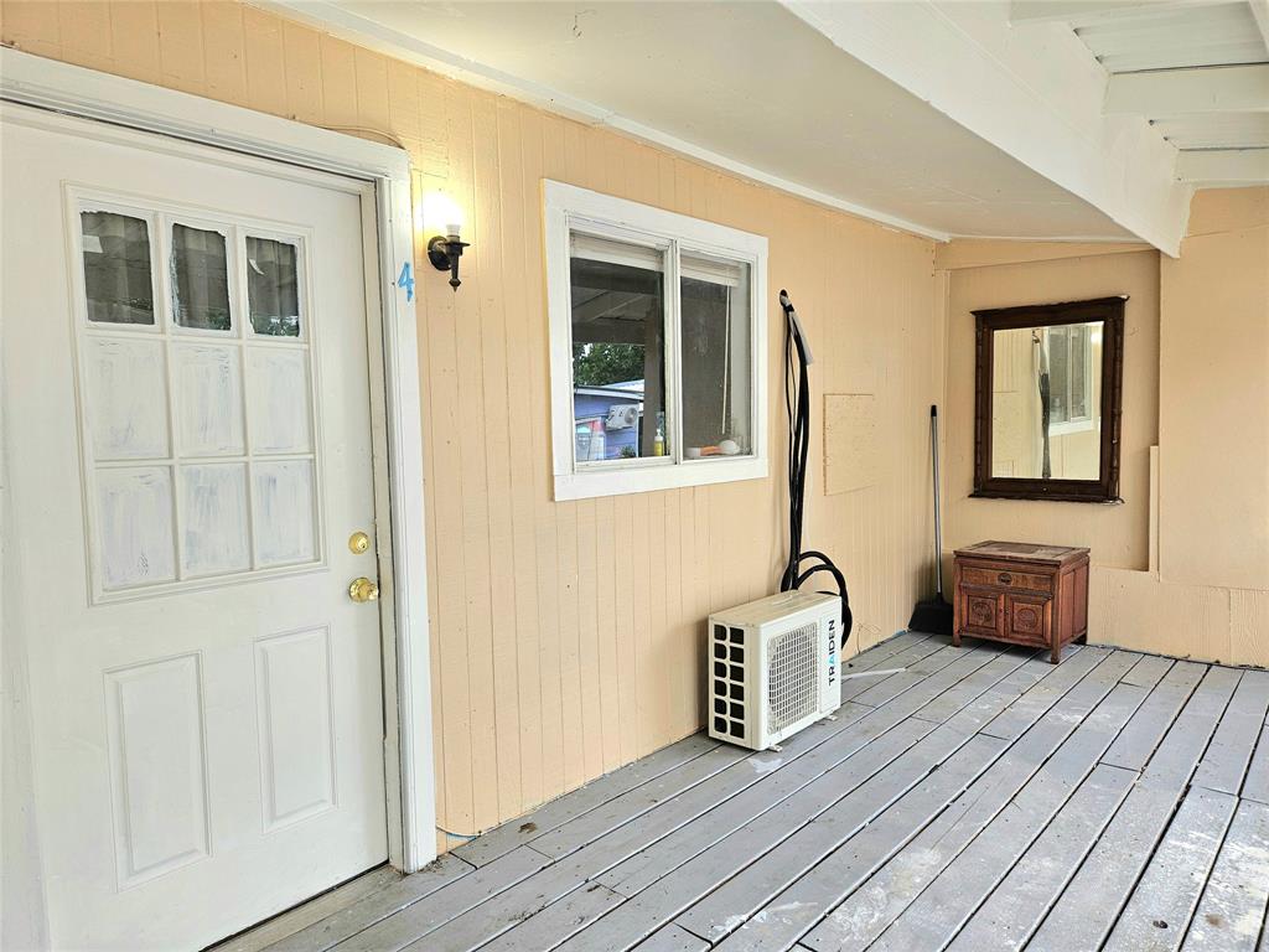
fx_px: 843
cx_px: 634
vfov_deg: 58.9
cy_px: 476
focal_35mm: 23
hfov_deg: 73.9
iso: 50
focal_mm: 5.4
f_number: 1.8
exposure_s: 1/120
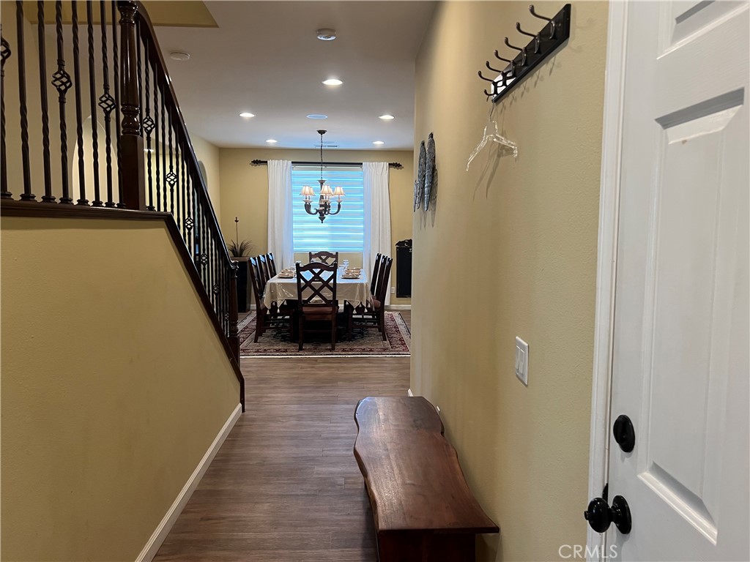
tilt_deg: -5.3
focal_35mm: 26
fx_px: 563
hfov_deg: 67.3
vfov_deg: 53.1
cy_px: 281
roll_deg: -0.6
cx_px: 375
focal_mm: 5.7
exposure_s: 1/60
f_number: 1.5
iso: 100
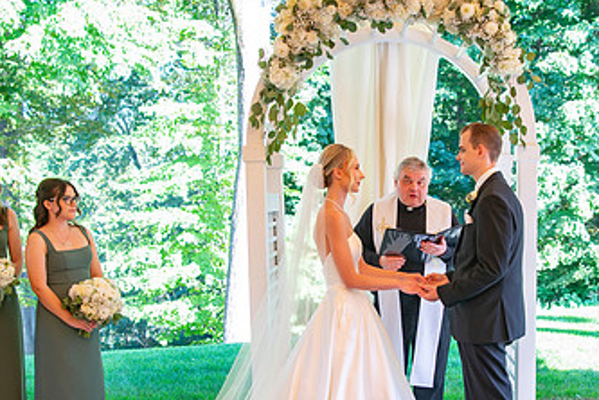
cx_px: 405
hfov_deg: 37.1
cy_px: 279
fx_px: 882
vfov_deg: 25.3
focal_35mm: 53
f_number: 4
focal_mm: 30
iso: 400
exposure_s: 1/100
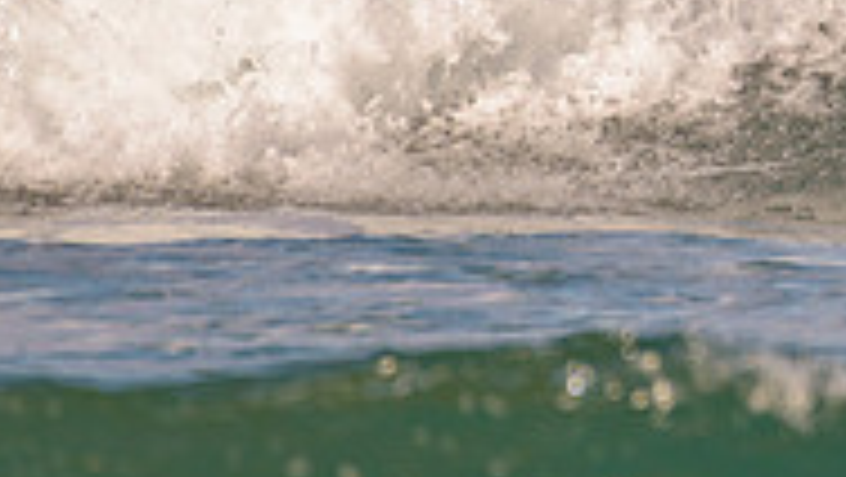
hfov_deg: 1.1
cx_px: 1340
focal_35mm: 1979
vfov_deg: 0.6
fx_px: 44419
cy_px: -294
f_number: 5.6
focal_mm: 500
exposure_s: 1/2000
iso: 140
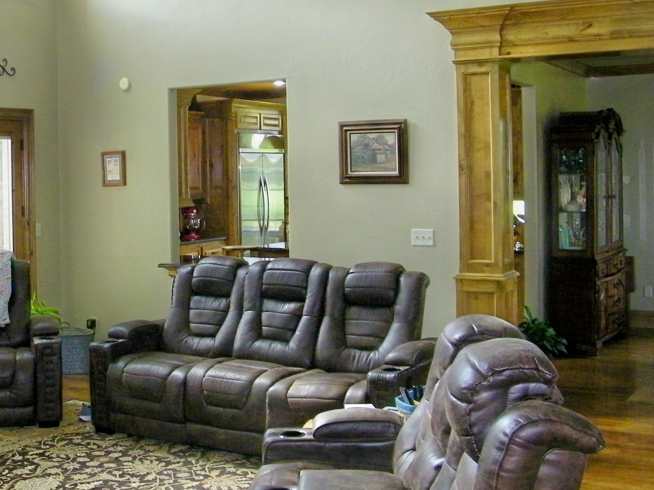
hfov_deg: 38.2
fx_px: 926
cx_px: 184
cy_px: 181
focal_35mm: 49
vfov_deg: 29.5
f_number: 3.5
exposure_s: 1/30
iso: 160
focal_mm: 5
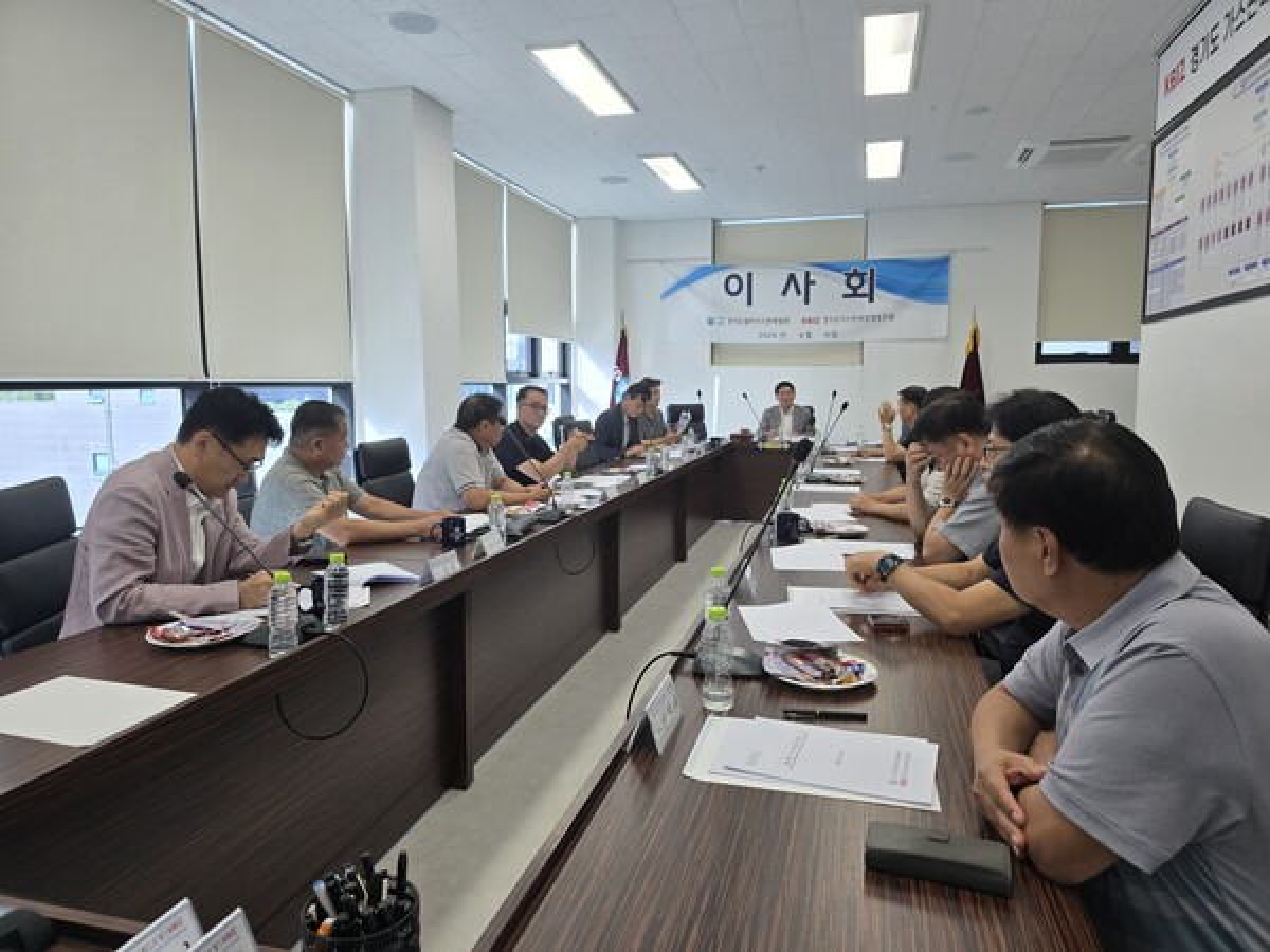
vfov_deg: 58.9
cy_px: 476
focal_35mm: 23
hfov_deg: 73.9
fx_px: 844
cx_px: 635
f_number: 1.7
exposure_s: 1/120
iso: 32
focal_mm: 6.3
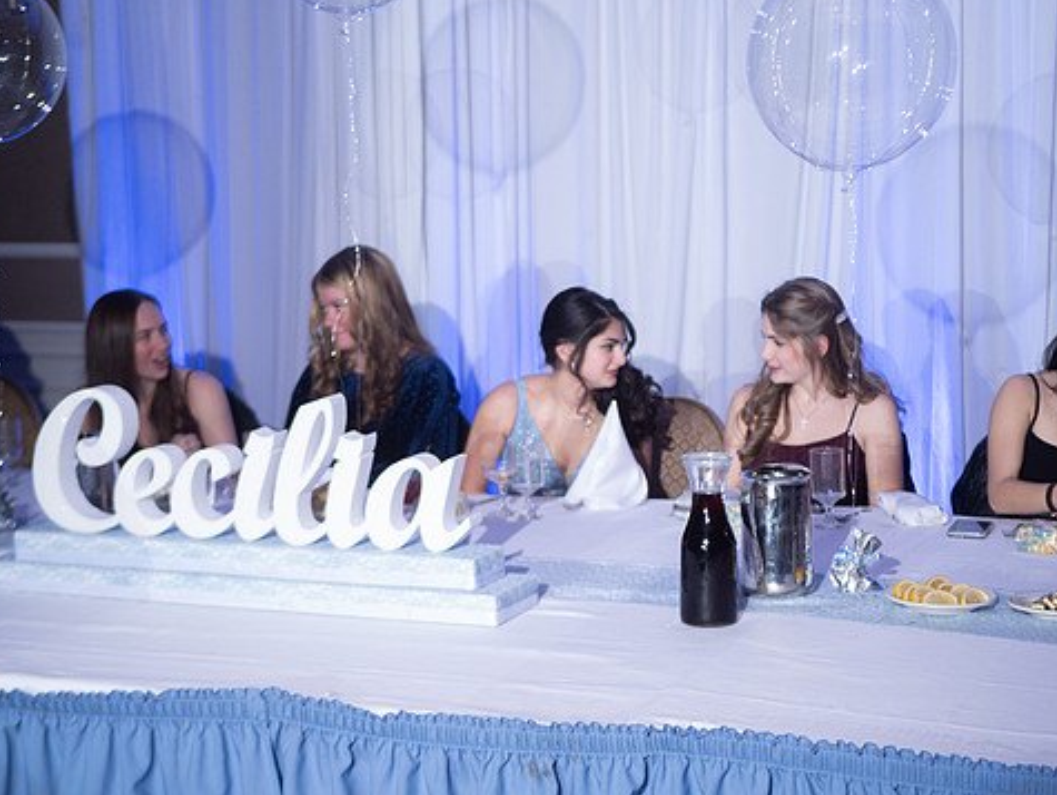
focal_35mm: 61
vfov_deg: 24.1
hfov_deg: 31.6
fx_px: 1864
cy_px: 426
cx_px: 621
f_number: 1.7
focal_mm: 25
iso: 500
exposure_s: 1/250
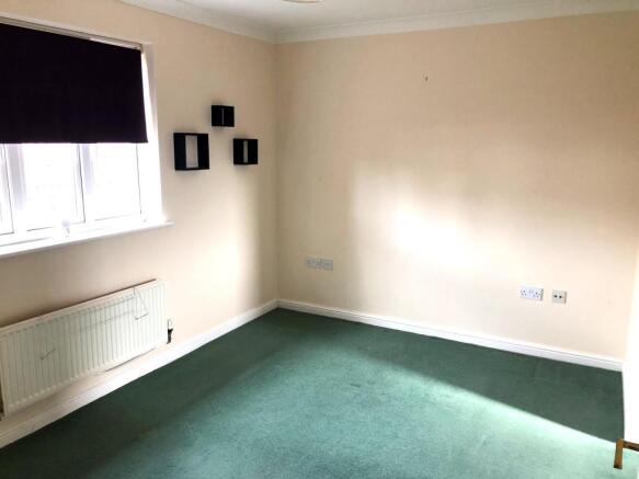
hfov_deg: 63.5
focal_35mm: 28
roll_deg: -0.1
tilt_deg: -10.2
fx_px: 517
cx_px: 320
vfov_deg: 49.7
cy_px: 240
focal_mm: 4
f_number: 1.8
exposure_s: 1/17
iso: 40
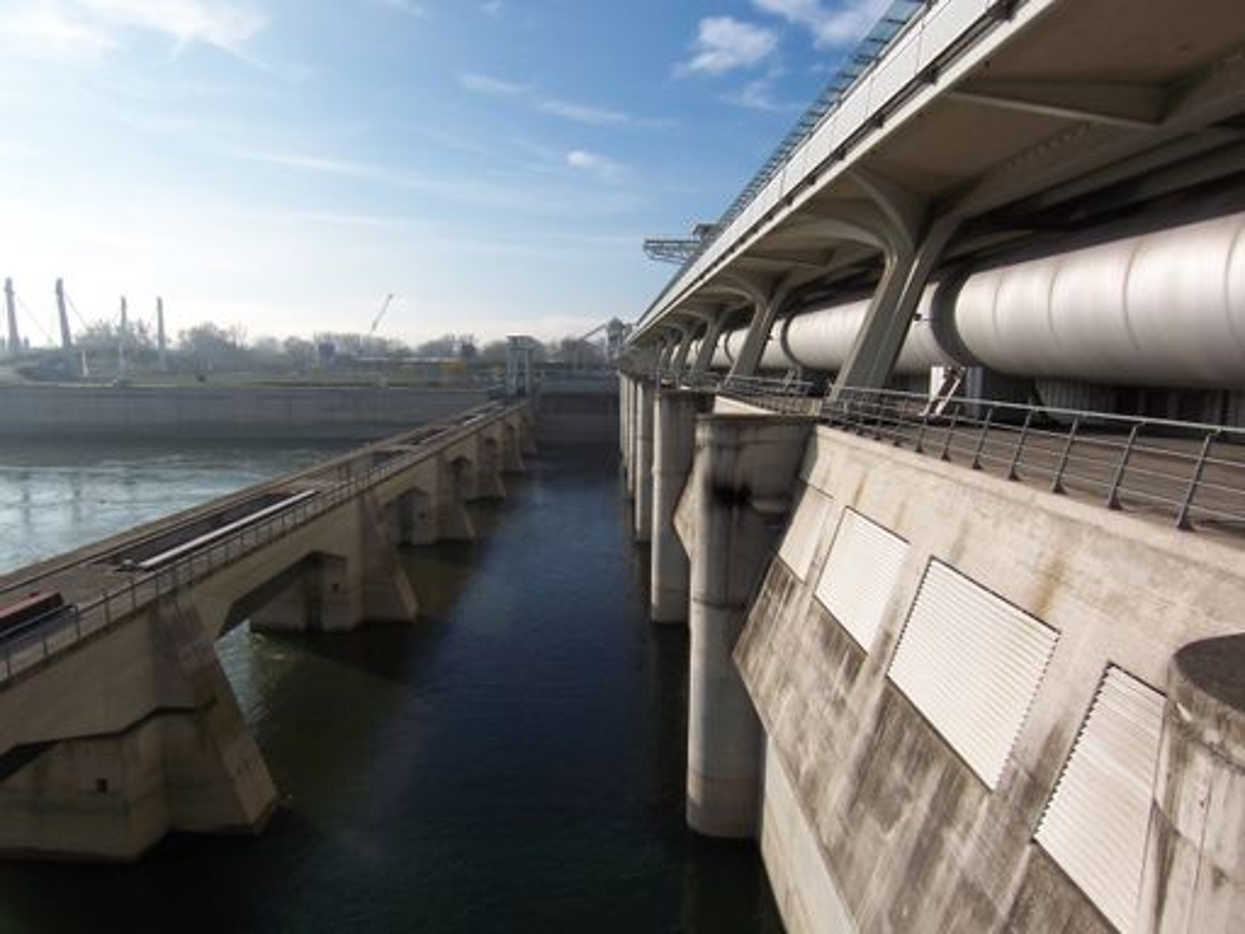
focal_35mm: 23
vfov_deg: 58.9
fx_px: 827
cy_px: 467
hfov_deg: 73.9
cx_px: 622
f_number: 5.6
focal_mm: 3.8
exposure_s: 1/400
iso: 64
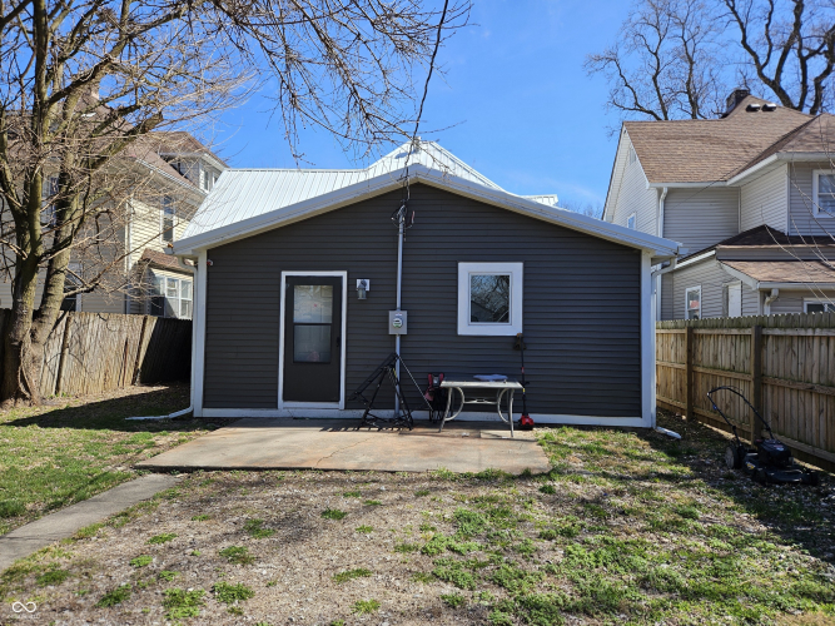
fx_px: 555
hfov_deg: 73.9
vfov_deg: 58.9
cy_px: 313
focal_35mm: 23
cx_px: 418
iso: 25
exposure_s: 1/1053
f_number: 1.8
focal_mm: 5.4
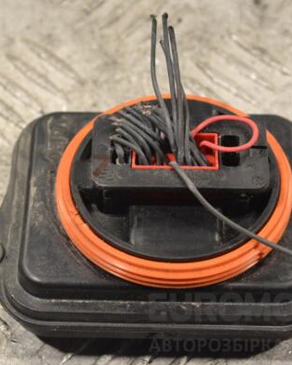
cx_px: 131
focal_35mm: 118
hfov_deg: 13.1
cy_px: 184
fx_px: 1272
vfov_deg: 16.3
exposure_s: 1/320
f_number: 9
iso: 3200
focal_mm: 55
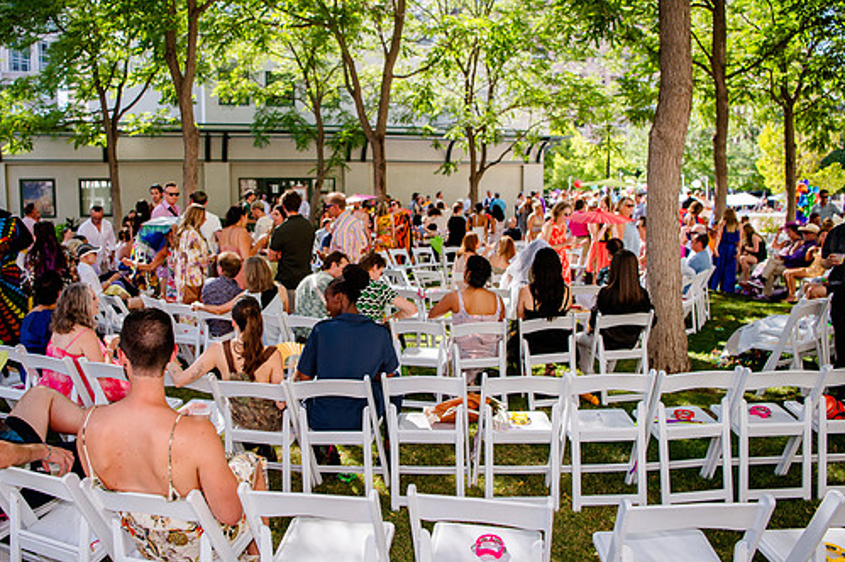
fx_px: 680
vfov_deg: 44.9
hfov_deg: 63.5
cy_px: 271
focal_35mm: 29
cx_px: 379
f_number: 2.8
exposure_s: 1/640
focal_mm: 24
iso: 200
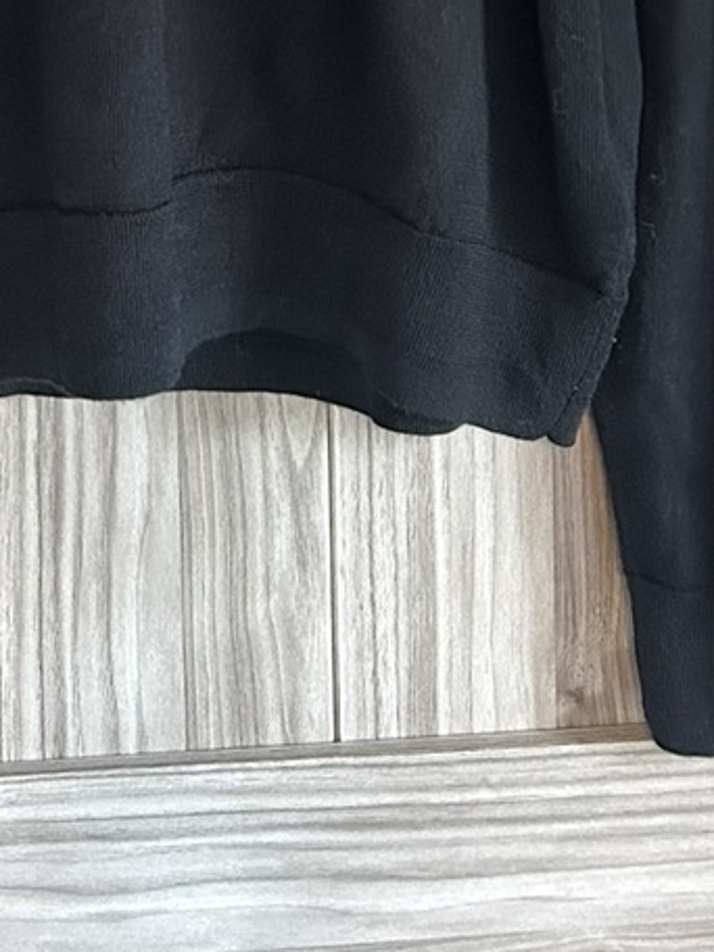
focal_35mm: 76
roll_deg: +1.8
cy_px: -339
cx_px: 92
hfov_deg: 19.1
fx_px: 2090
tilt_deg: -4.7
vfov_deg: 22.5
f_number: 1.5
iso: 640
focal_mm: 5.7
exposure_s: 1/40
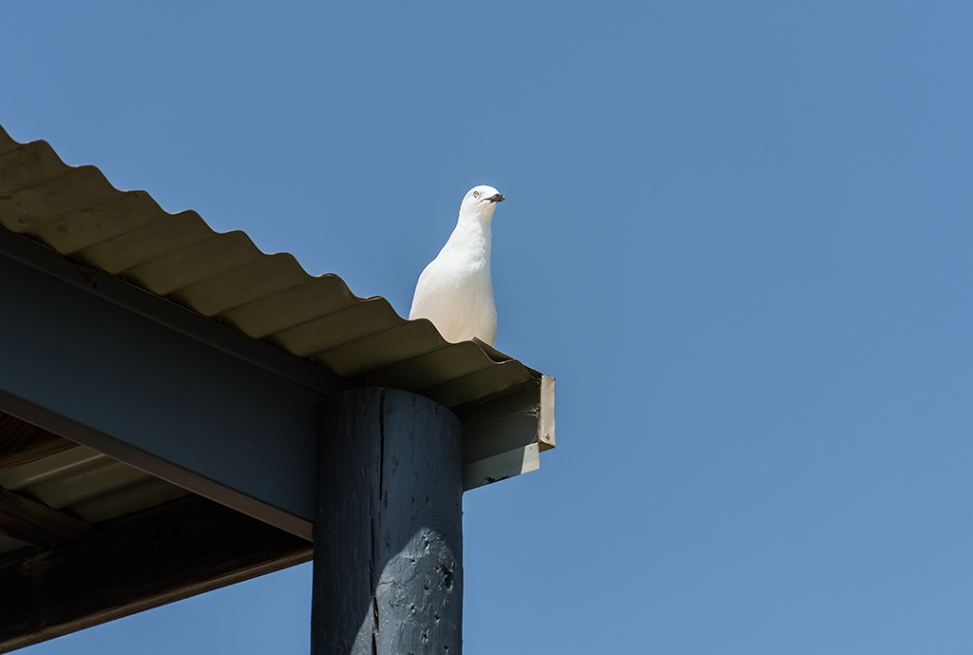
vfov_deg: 6.9
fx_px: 5421
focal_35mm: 200
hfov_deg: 10.3
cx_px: 486
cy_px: 328
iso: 200
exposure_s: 1/2500
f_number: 5.6
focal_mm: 200
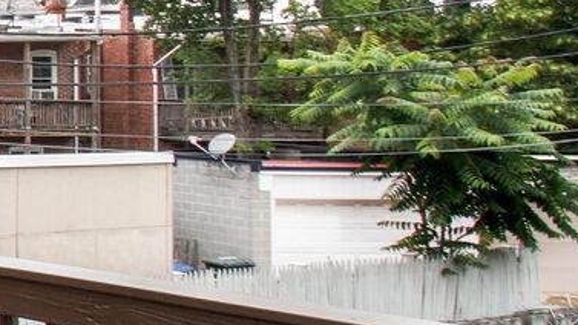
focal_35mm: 72
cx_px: -655
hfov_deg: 17.5
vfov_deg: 16.6
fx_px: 1103
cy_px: 58
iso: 200
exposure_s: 1/125
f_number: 11
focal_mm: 10
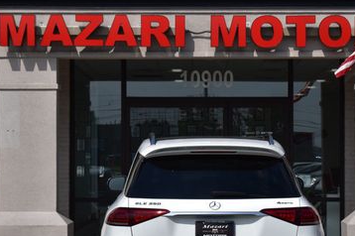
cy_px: 158
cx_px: 210
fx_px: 1005
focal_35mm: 102
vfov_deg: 13.4
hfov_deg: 20.0
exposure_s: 1/800
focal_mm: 38
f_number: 13
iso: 200
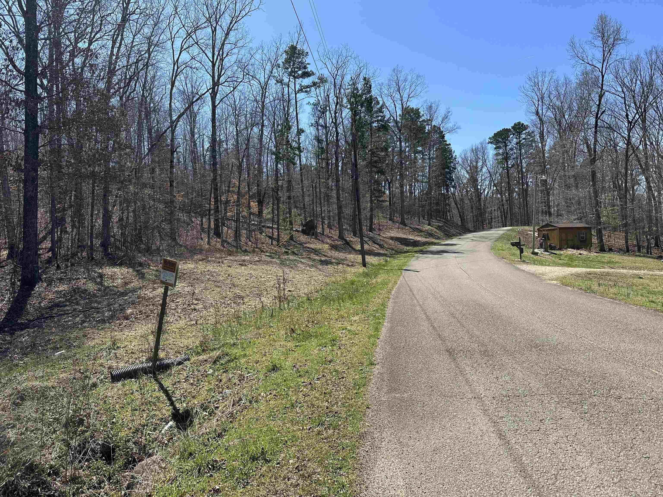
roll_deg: +3.9
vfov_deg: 56.8
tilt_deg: +2.5
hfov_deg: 71.6
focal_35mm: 24
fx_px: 460
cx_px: 332
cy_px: 248
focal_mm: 6.86
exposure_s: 1/3472
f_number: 1.78
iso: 80
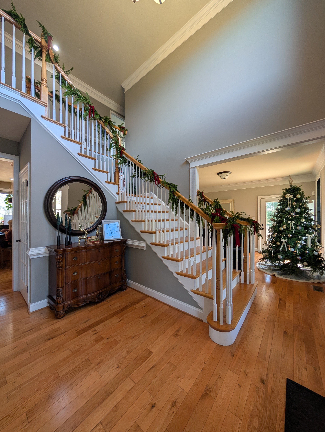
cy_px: 216
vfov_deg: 110.5
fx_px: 150
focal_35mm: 12
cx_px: 162
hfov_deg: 94.6
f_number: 1.7
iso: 104
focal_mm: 2.02
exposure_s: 1/120
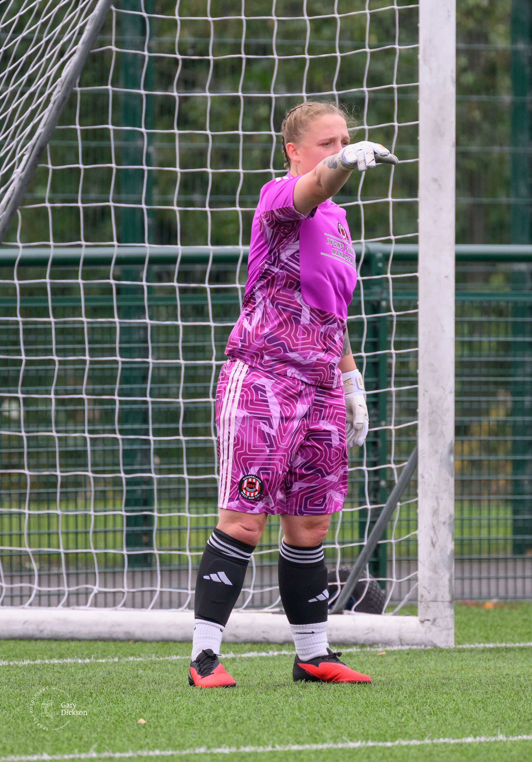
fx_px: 15748
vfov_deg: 2.8
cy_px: 377
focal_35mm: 733
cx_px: 279
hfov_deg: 1.9
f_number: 5.6
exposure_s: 1/1250
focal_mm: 400
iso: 1400
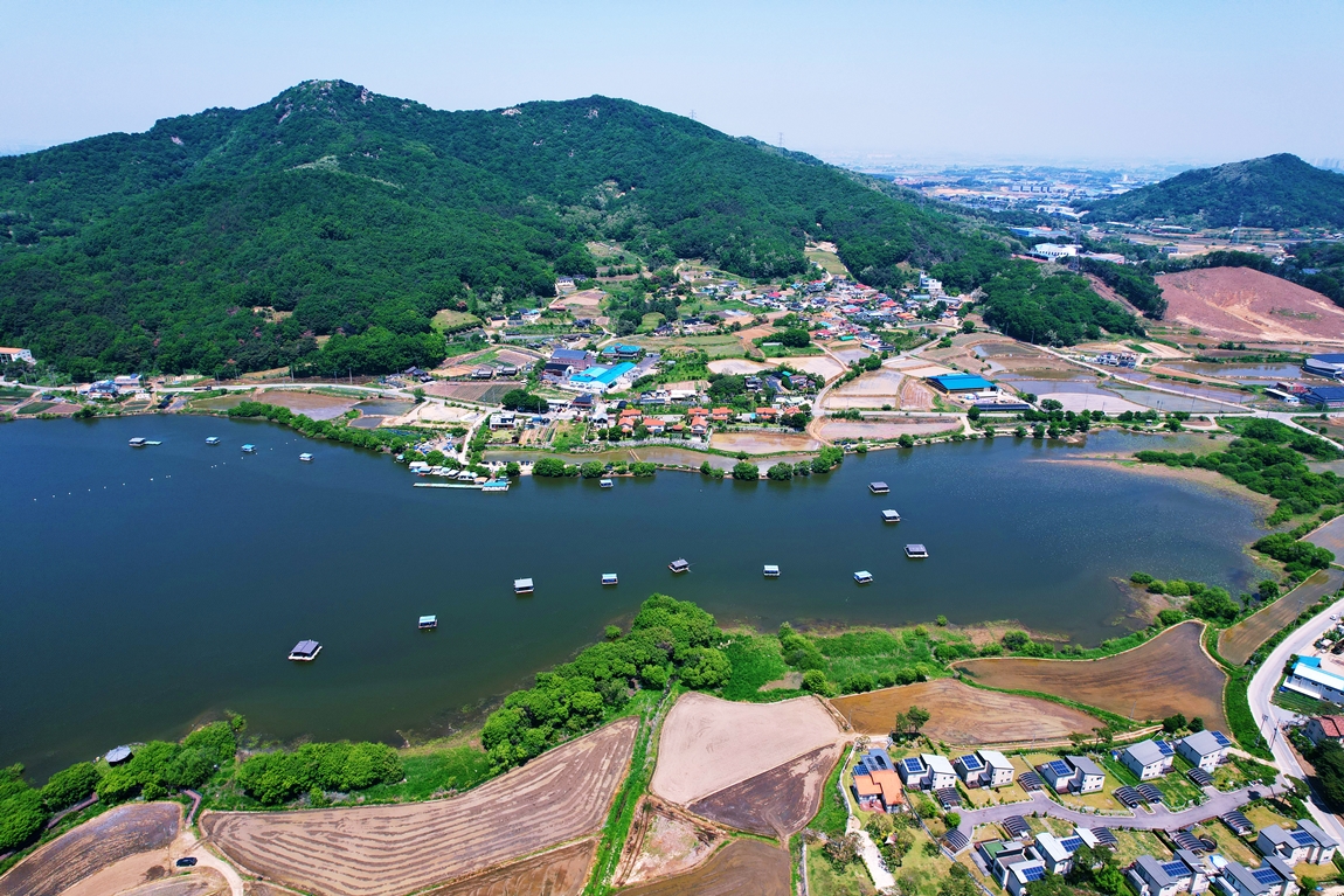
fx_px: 821
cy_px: 448
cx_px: 672
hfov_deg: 78.6
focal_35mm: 22
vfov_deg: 57.2
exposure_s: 1/1600
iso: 110
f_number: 2.8
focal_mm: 8.38
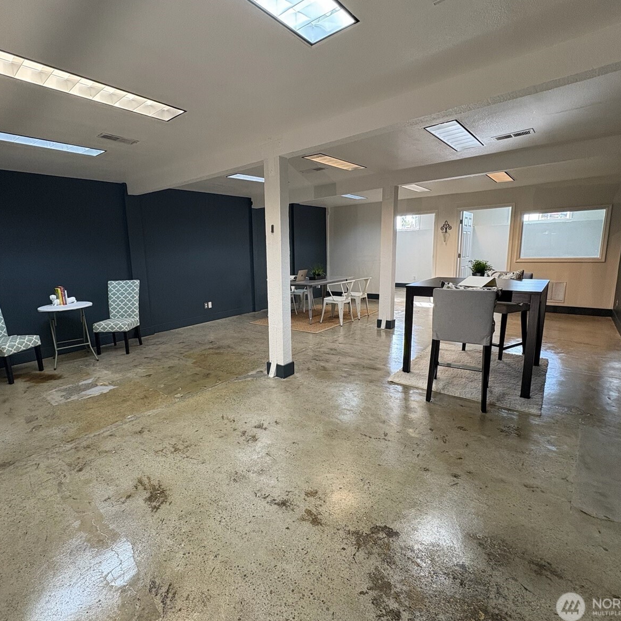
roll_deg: +1.6
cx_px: 268
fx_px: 345
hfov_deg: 83.5
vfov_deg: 84.0
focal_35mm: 17
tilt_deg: -10.3
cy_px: 309
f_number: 2.2
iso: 250
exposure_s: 1/120
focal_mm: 2.22
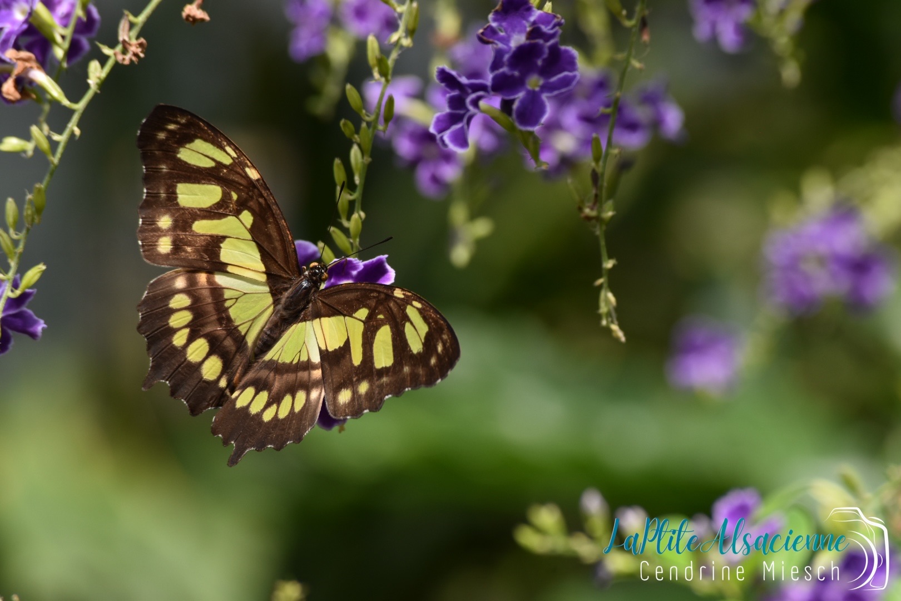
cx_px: 450
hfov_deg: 6.9
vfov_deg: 4.6
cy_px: 300
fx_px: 7508
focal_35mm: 300
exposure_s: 1/250
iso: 280
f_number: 8
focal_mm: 200
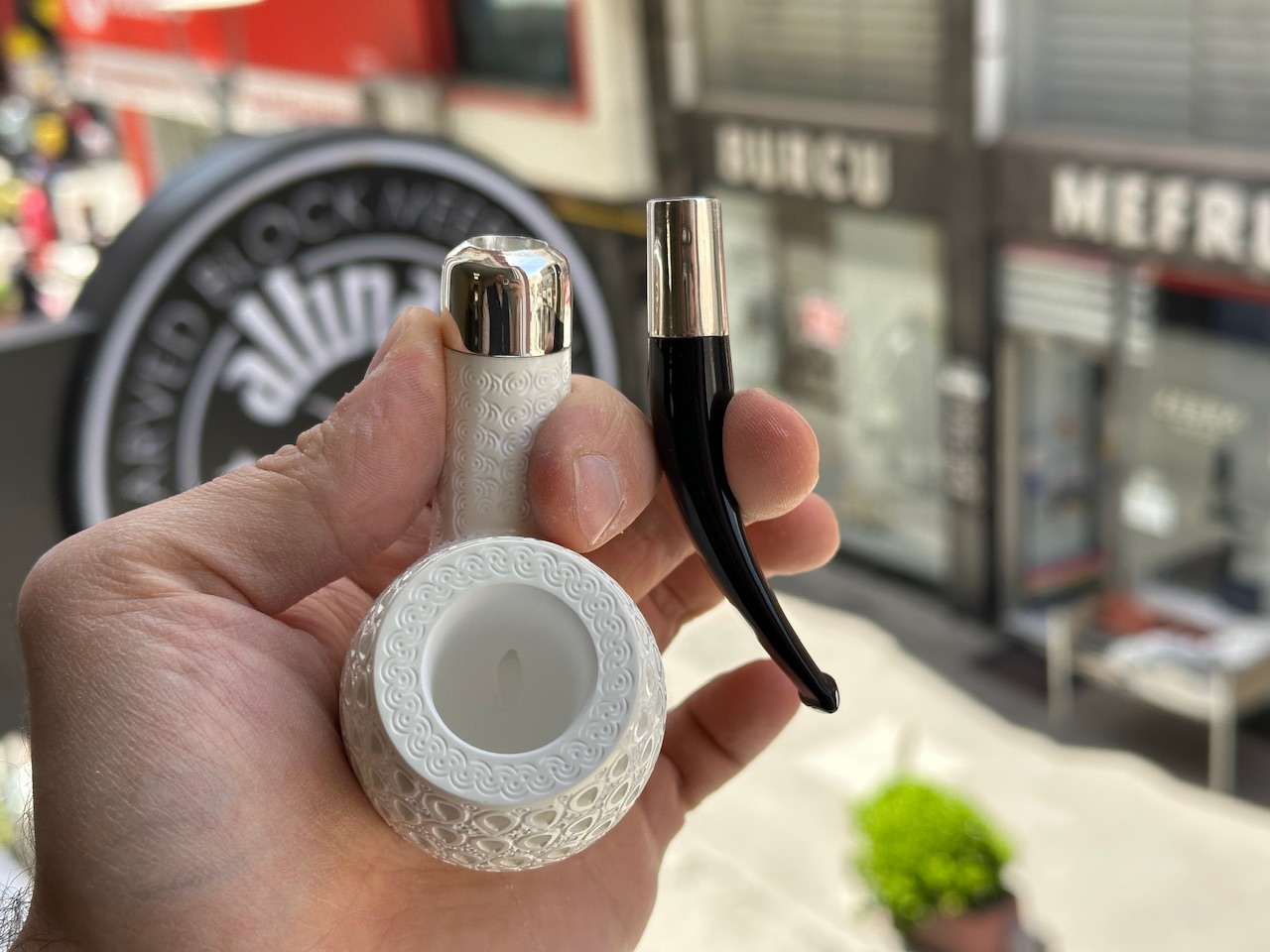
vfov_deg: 30.3
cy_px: 476
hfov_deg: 39.7
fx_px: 1761
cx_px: 635
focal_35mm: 48
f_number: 1.78
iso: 64
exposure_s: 1/850
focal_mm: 6.86
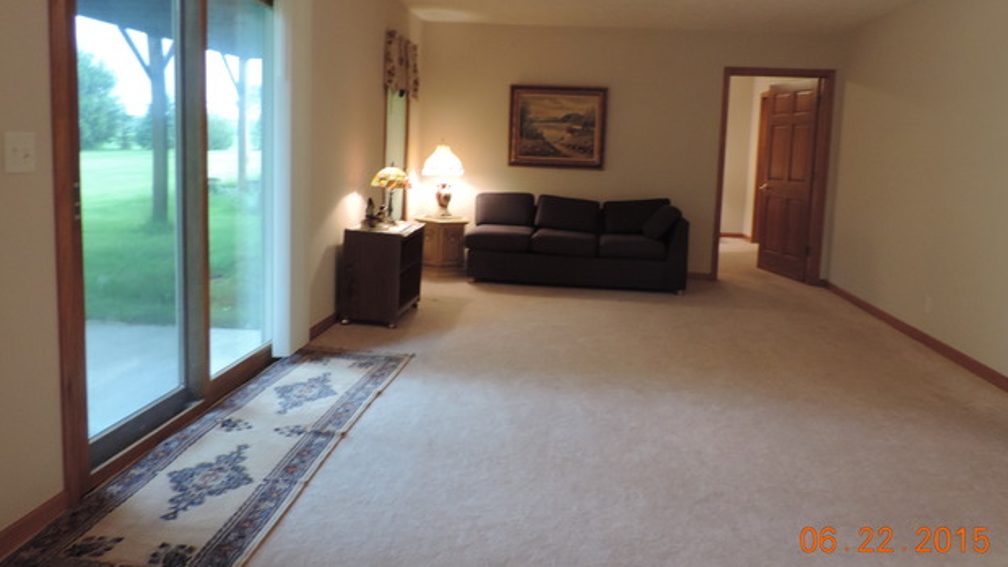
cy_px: 232
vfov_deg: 42.7
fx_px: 722
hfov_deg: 69.8
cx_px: 517
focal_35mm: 27
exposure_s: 1/25
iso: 400
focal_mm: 4.3
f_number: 3
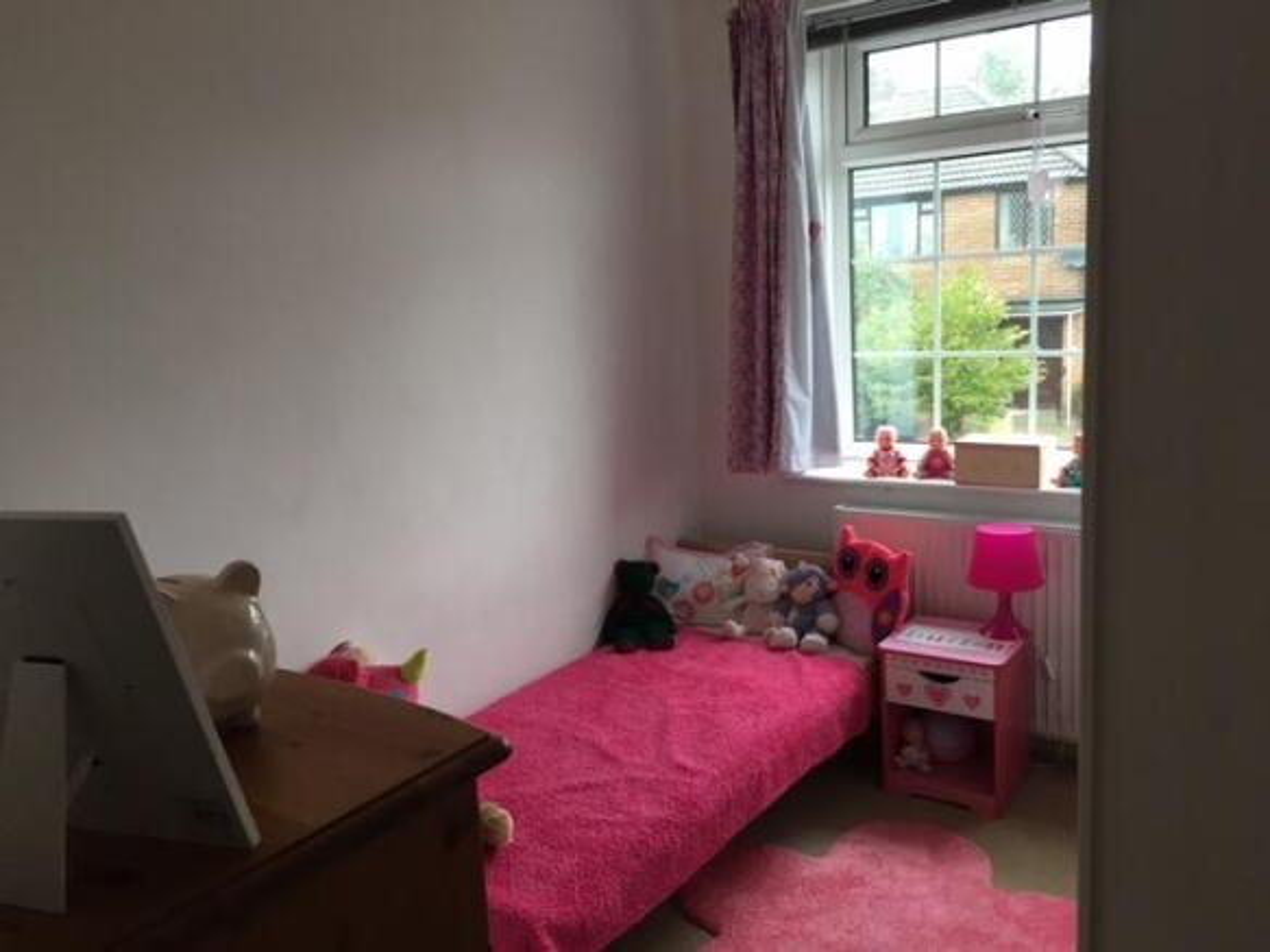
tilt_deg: -9.5
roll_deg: +3.6
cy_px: 476
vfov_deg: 48.2
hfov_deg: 61.7
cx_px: 635
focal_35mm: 29
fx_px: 1064
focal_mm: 4.15
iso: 50
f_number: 2.2
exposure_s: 1/33
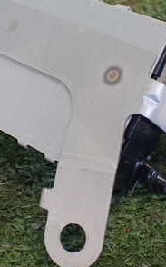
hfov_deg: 19.9
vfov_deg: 31.4
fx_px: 472
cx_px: 60
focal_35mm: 65
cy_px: 100
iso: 800
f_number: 2.3
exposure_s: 1/125
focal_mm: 5.4
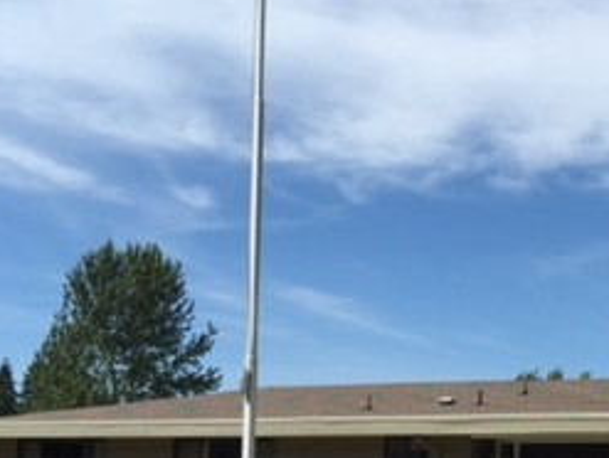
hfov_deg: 25.5
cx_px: 491
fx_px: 1321
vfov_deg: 18.7
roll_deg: -2.6
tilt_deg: -0.7
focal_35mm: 75
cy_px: 532
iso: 32
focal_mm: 4.15
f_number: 2.2
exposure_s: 1/2083
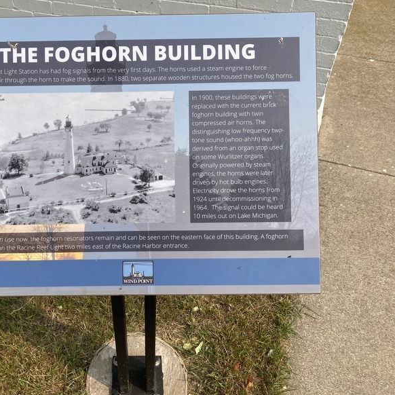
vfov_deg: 48.4
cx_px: 128
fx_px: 439
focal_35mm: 34
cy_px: 192
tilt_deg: -41.6
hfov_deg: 47.6
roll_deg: +2.4
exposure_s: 1/2703
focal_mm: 3.99
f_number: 1.8
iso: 20
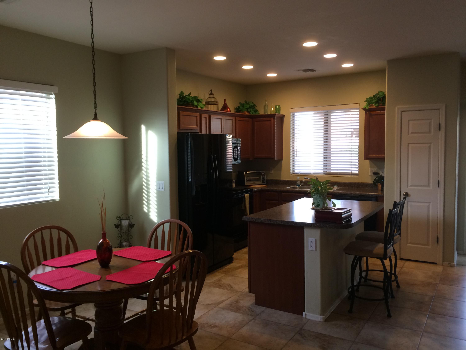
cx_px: 233
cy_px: 175
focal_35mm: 29
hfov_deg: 61.7
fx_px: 390
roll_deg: +1.2
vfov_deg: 48.2
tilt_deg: -2.6
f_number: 2.2
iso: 100
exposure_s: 1/30
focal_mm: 4.15
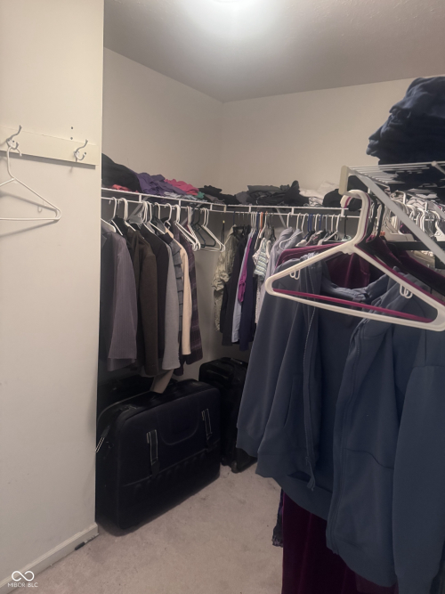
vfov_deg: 71.6
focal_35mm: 24
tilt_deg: -10.0
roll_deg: -3.2
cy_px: 297
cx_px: 222
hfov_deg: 56.8
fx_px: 412
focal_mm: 6.76
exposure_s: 1/40
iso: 1000
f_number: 1.78
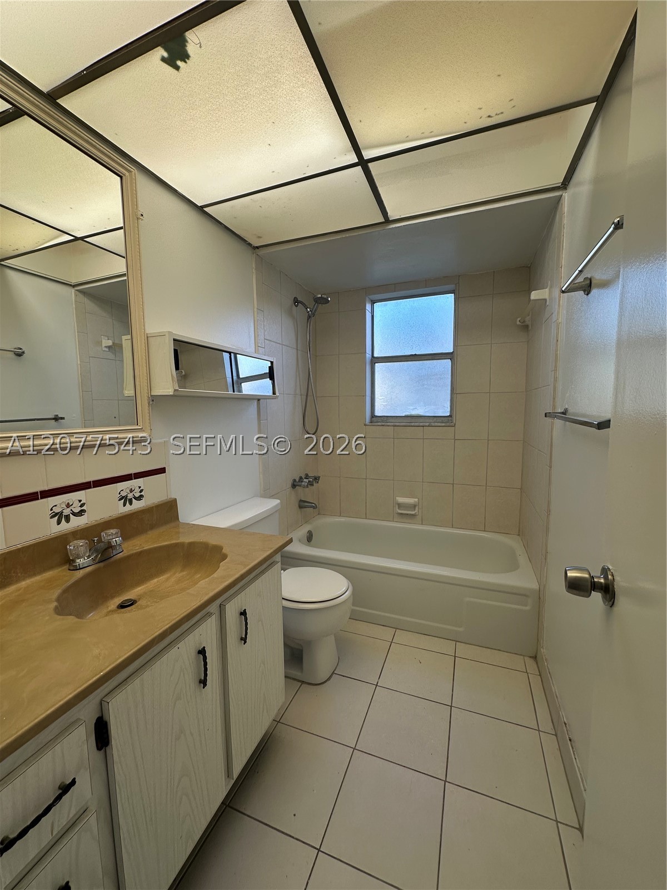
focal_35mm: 14
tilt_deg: -4.7
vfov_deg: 102.1
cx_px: 334
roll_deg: -0.4
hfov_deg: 85.7
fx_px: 360
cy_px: 445
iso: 50
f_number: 2.2
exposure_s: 1/120
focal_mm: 2.22
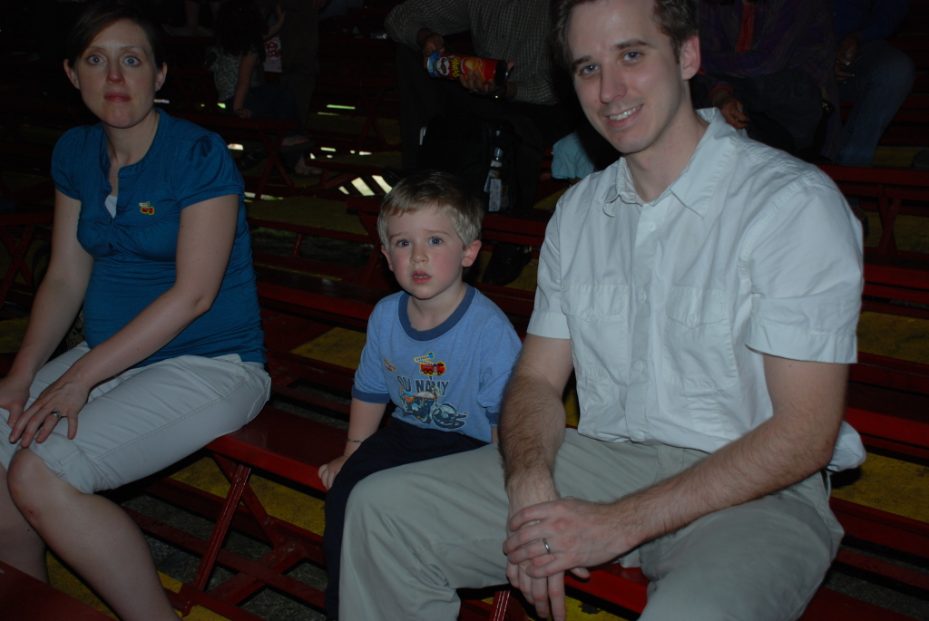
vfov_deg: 32.0
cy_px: 310
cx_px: 464
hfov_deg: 46.4
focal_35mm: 42
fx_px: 1085
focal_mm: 28
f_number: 4
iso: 200
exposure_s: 1/60
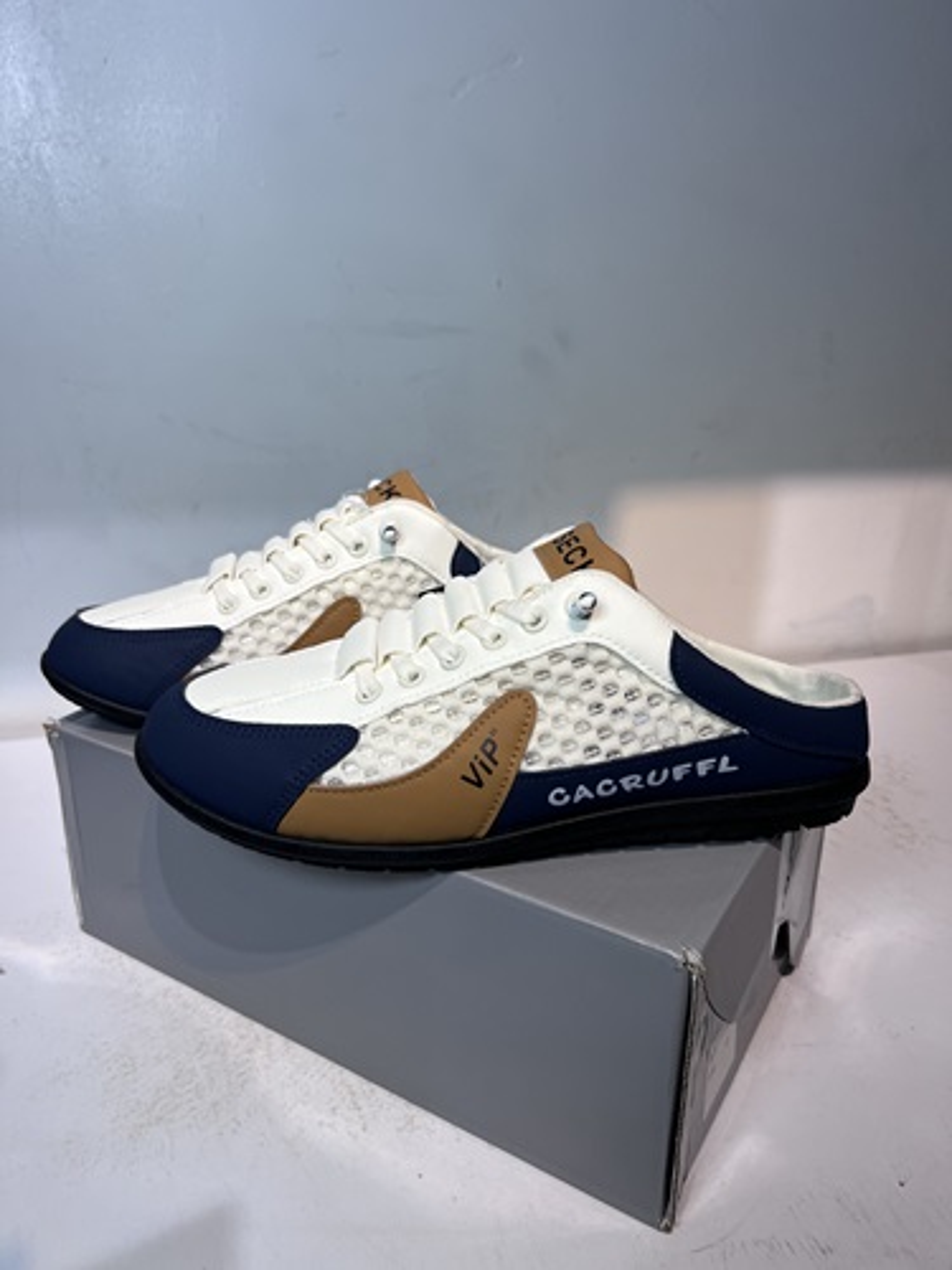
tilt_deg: -20.4
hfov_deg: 53.1
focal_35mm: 26
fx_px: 953
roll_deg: -0.5
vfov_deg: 67.3
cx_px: 476
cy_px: 635
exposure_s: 1/360
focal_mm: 5.7
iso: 50
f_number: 1.5
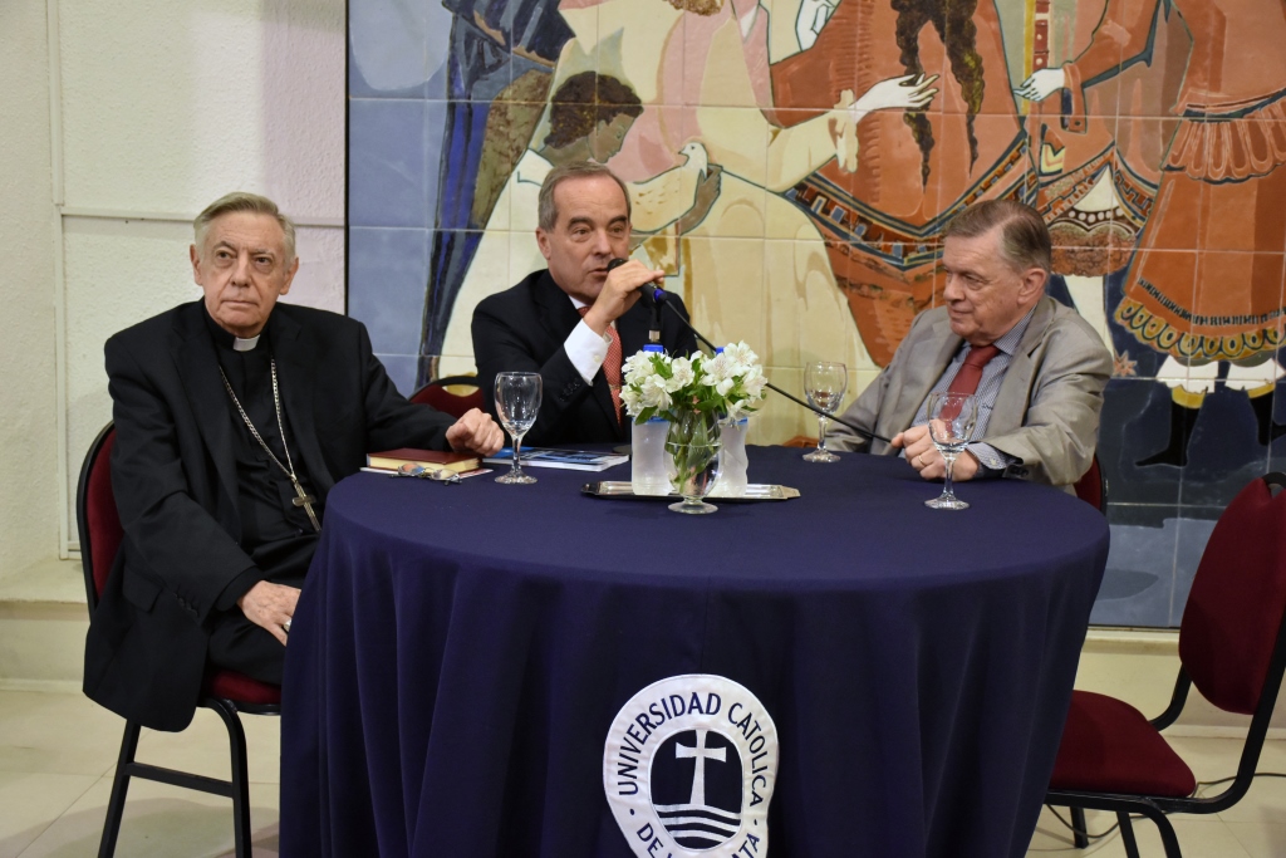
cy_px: 429
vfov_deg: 28.1
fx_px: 1715
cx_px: 643
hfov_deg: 41.1
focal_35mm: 48
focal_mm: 32
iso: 2200
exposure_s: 1/60
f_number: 4
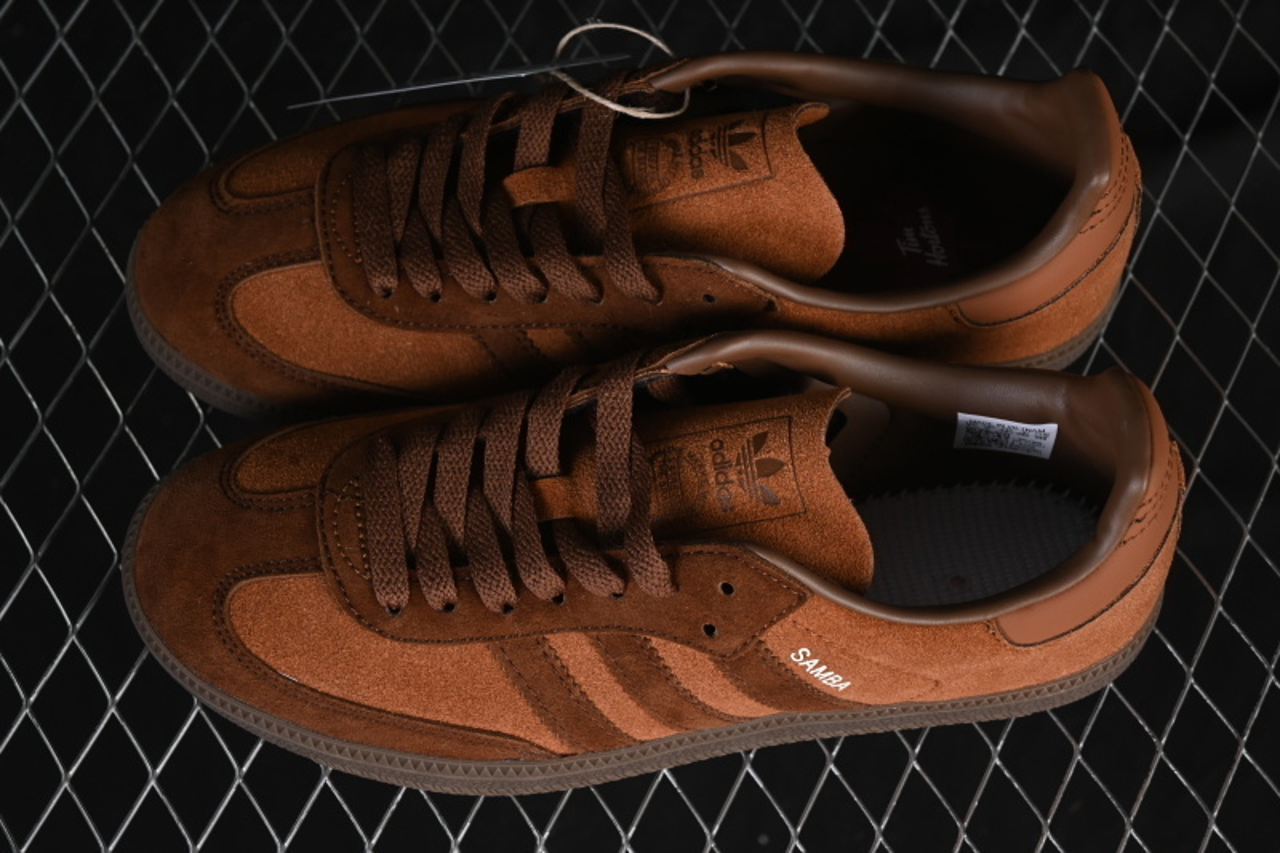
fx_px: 2666
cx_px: 640
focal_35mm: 75
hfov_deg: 27.0
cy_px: 426
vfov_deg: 18.2
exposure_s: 1/60
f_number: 6.3
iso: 160
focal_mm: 50
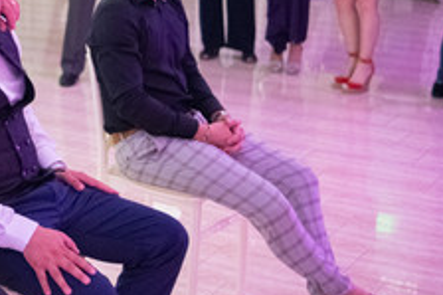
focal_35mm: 100
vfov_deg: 13.5
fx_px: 1230
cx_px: -87
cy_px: -1
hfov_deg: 19.3
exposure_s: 1/125
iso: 2500
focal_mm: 23
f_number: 1.4
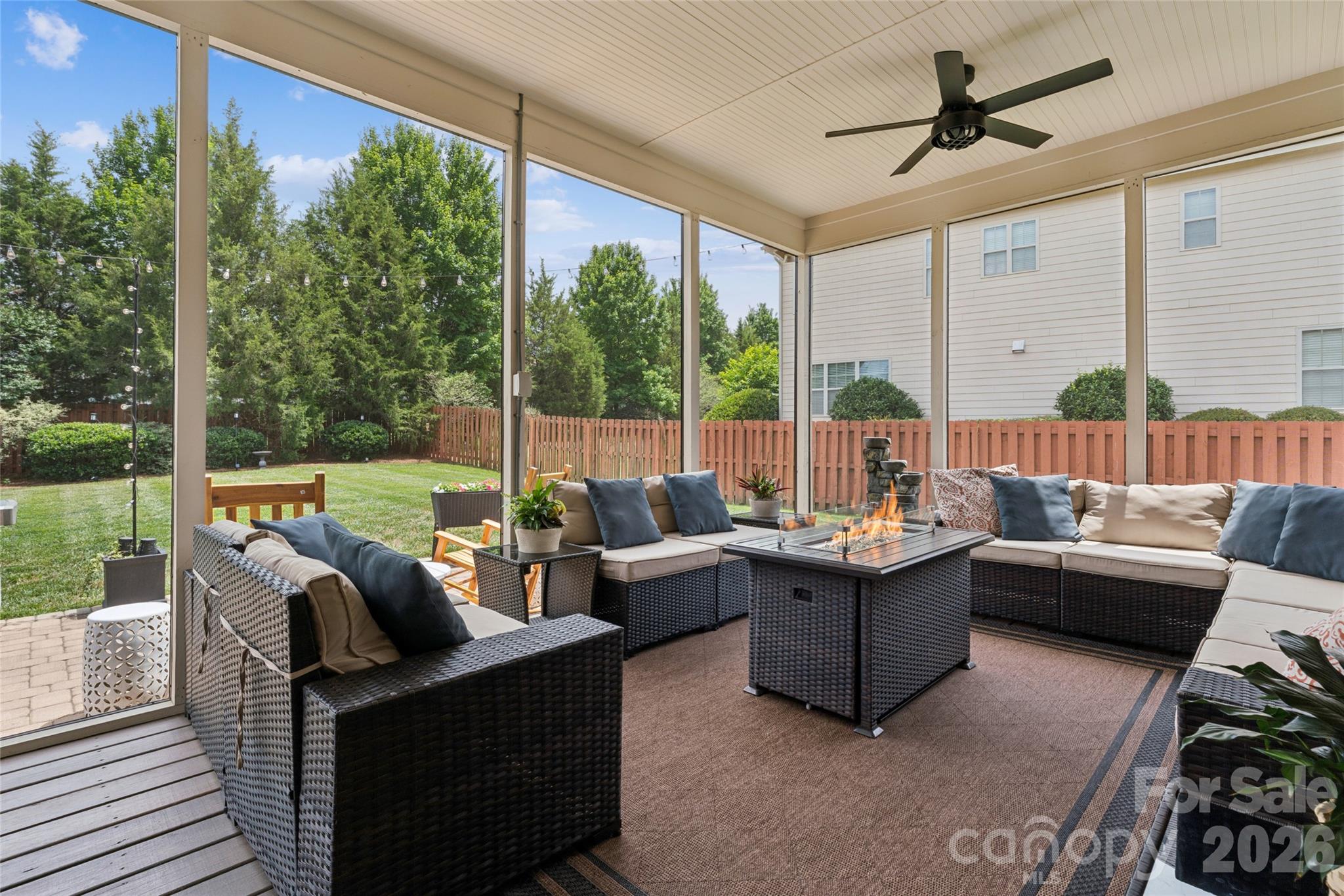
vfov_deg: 71.7
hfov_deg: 94.6
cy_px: 448
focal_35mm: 17
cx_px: 672
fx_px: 620
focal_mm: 16.6
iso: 100
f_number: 13
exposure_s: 1/20
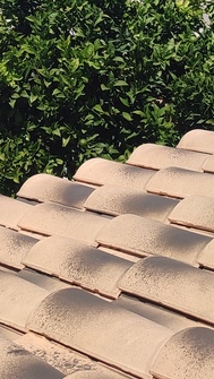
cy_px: -149
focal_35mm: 104
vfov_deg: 18.7
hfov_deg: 11.5
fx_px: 1047
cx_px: -33
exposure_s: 1/836
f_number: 1.9
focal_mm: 6.04
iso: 50
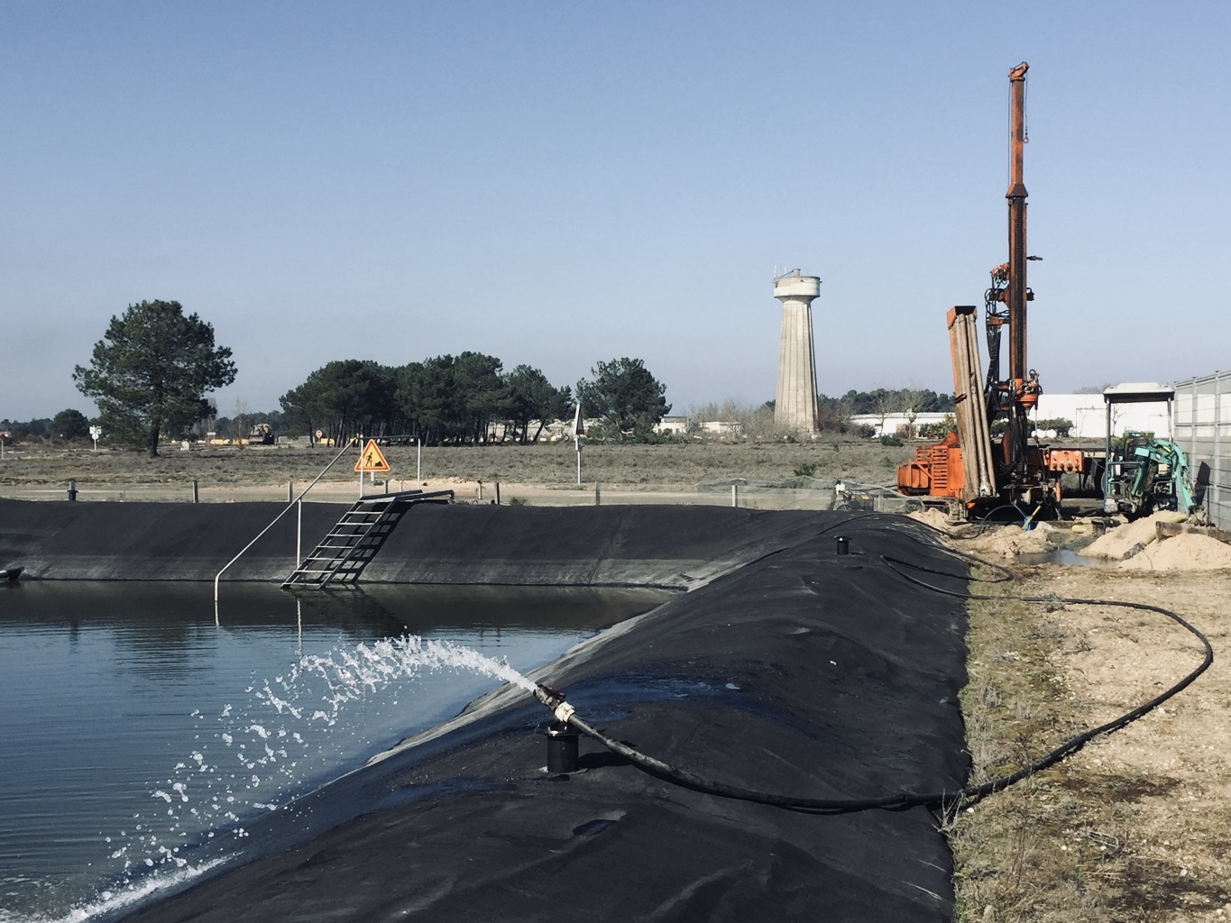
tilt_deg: -1.5
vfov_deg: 48.2
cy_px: 462
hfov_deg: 61.7
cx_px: 616
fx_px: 1031
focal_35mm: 29
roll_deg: +0.5
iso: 32
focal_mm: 4.15
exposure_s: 1/1799
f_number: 2.2
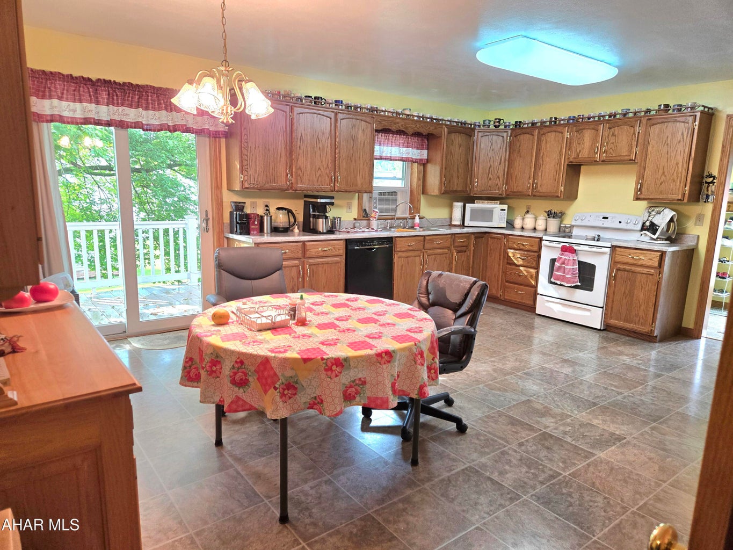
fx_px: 487
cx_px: 366
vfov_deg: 58.9
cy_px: 275
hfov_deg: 73.9
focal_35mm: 23
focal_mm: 5.4
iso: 160
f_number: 1.8
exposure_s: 1/120
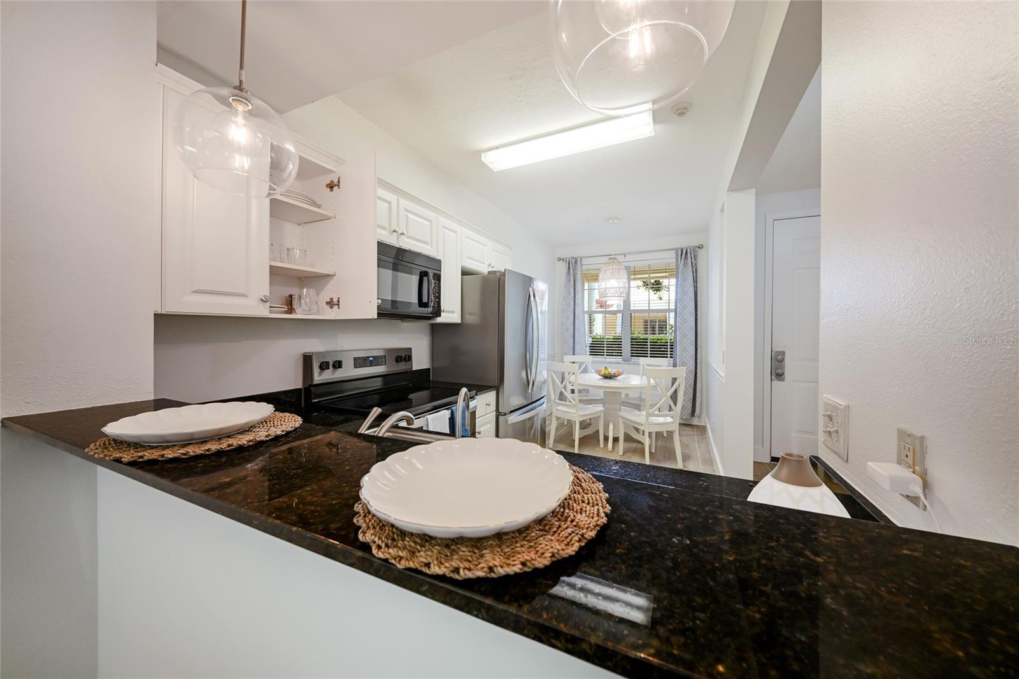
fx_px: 340
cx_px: 510
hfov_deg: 112.6
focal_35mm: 12
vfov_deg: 90.0
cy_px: 340
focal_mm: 12
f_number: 8
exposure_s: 1/2.5
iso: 800
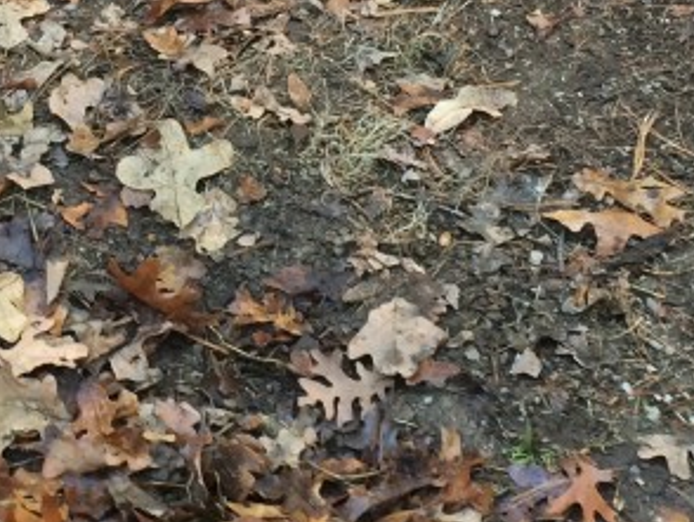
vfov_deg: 14.4
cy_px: 5
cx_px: 137
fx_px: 2027
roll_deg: -0.6
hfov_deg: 19.2
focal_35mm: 101
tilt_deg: -36.4
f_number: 2.2
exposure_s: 1/30
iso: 40
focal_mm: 4.15
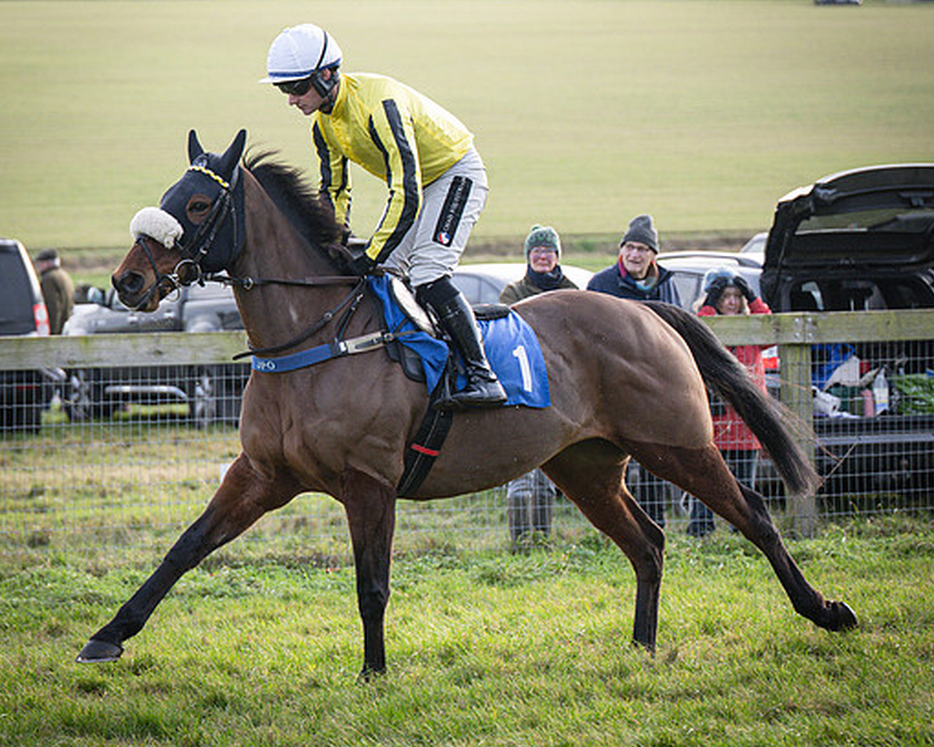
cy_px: 375
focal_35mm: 162
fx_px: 4478
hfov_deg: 11.9
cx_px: 396
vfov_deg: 9.5
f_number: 2.8
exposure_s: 1/2000
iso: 800
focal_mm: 73
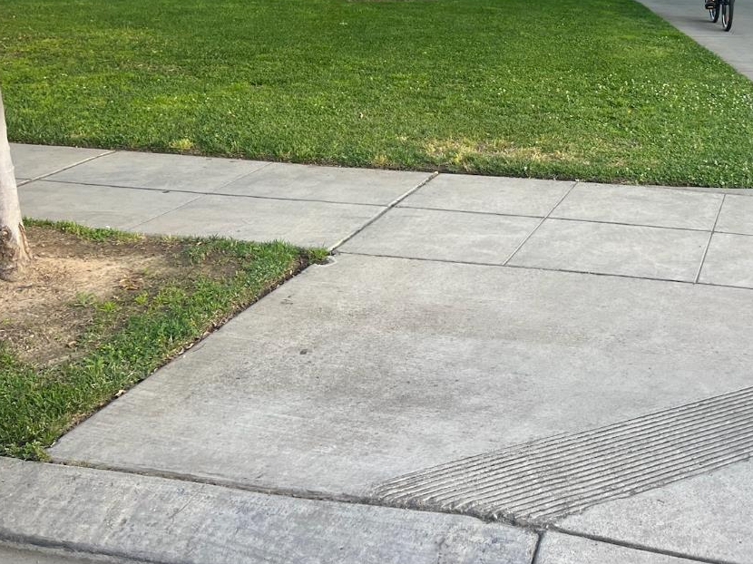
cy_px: 67
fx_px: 1022
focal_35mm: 47
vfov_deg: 29.7
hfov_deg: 39.2
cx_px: 582
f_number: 1.6
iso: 40
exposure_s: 1/251
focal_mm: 5.1
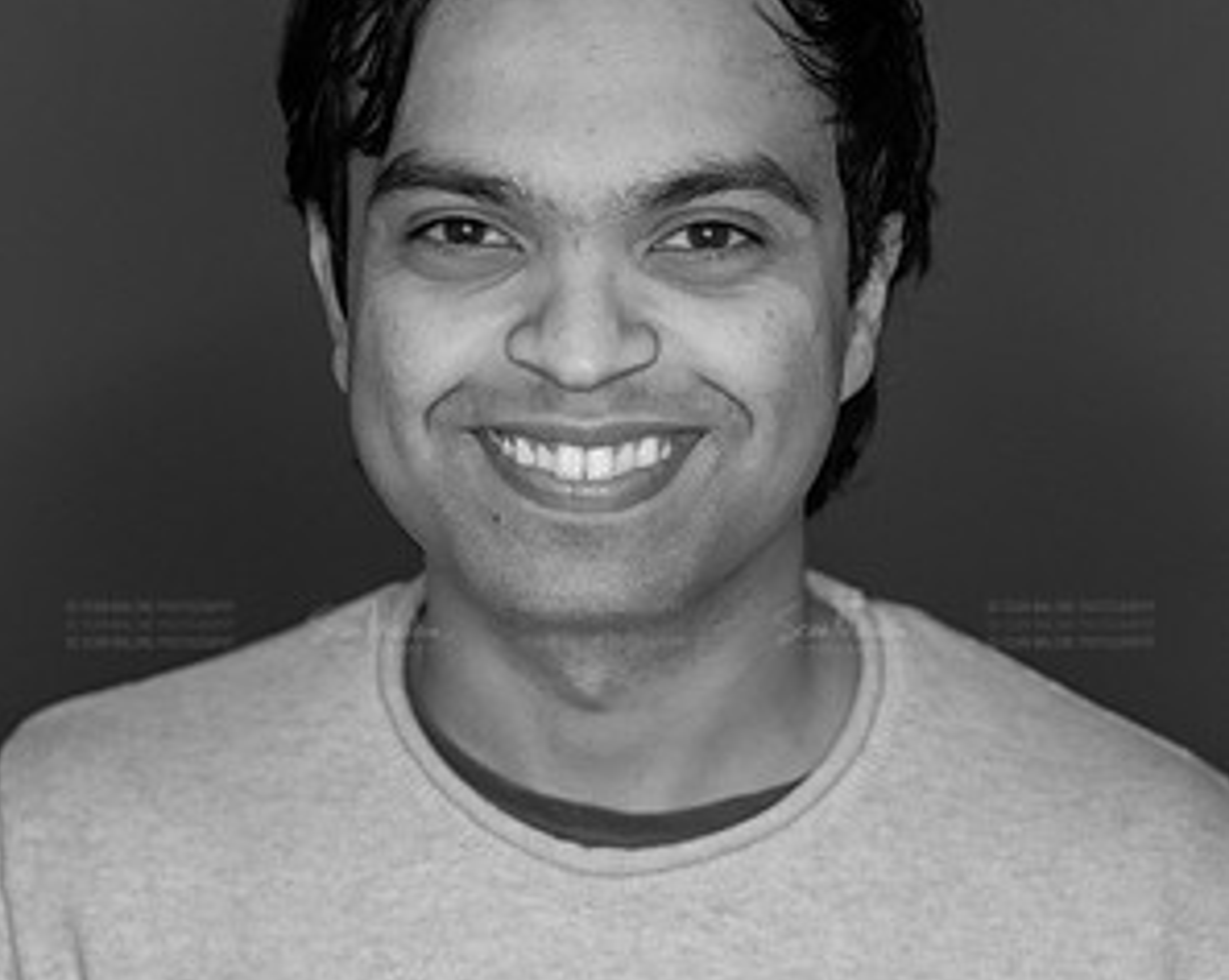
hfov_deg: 15.9
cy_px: 562
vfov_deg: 12.7
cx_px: 617
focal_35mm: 121
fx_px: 4397
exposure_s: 1/250
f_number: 3.5
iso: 2000
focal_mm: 85
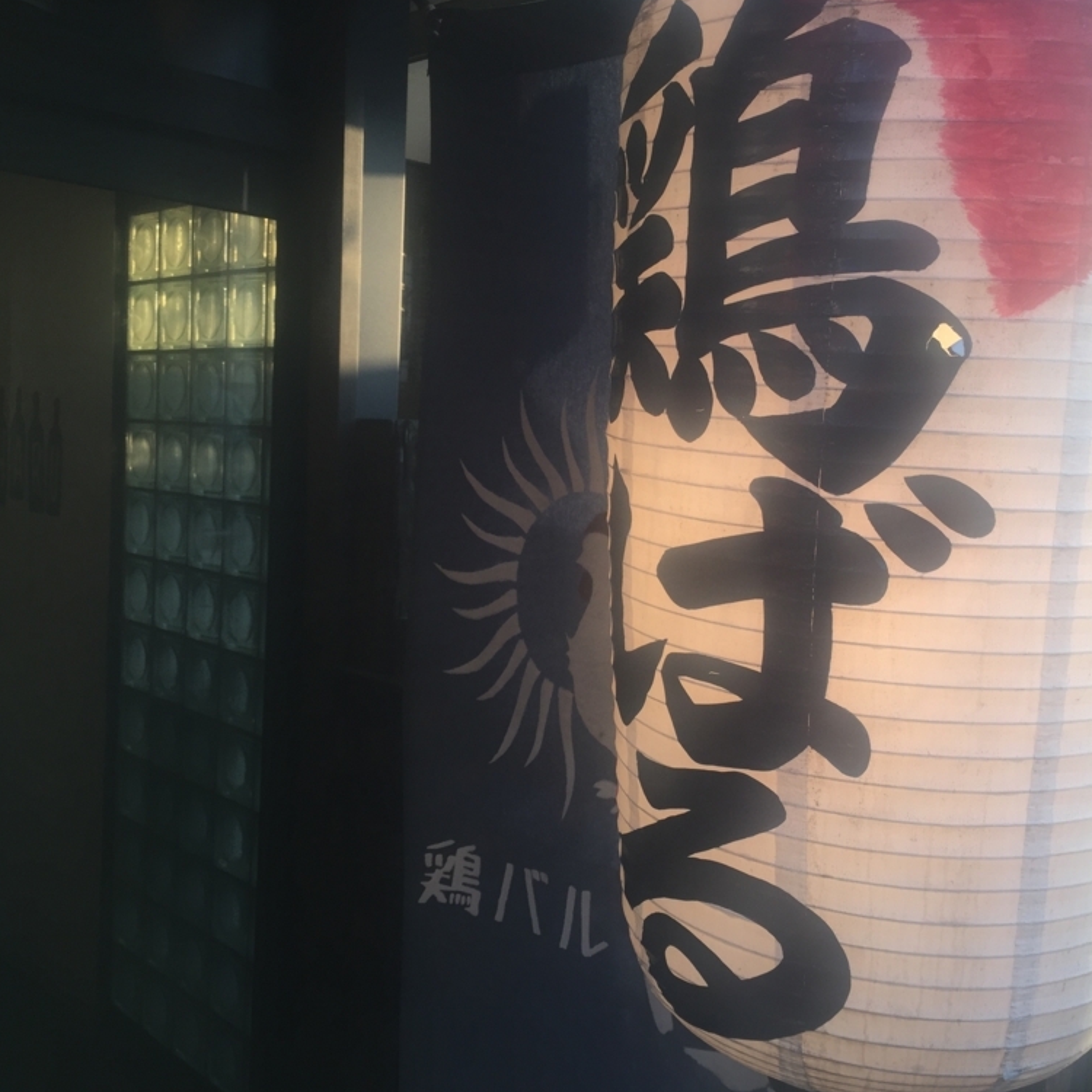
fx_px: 1249
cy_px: 546
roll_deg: -3.0
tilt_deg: -4.4
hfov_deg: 47.2
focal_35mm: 35
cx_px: 587
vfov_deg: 47.2
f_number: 2.2
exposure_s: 1/120
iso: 32
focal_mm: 4.15
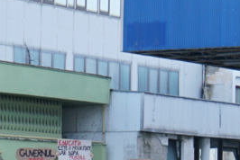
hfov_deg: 9.3
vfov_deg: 6.3
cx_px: 253
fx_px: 1462
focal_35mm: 219
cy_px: 113
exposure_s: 1/250
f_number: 4
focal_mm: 24
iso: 100
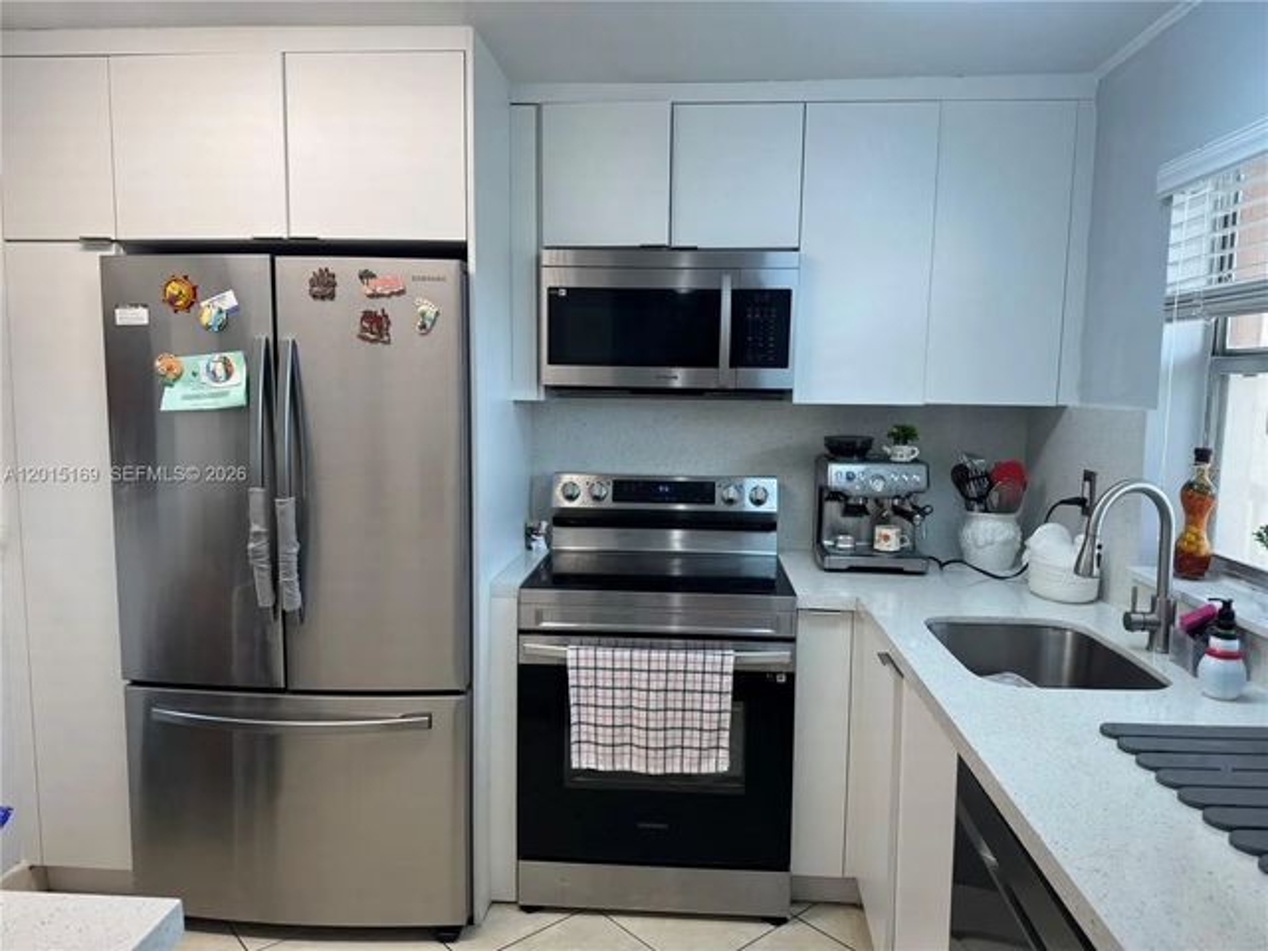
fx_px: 879
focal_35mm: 24
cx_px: 634
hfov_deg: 71.6
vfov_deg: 56.8
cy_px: 476
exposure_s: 1/135
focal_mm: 6.76
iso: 64
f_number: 1.78
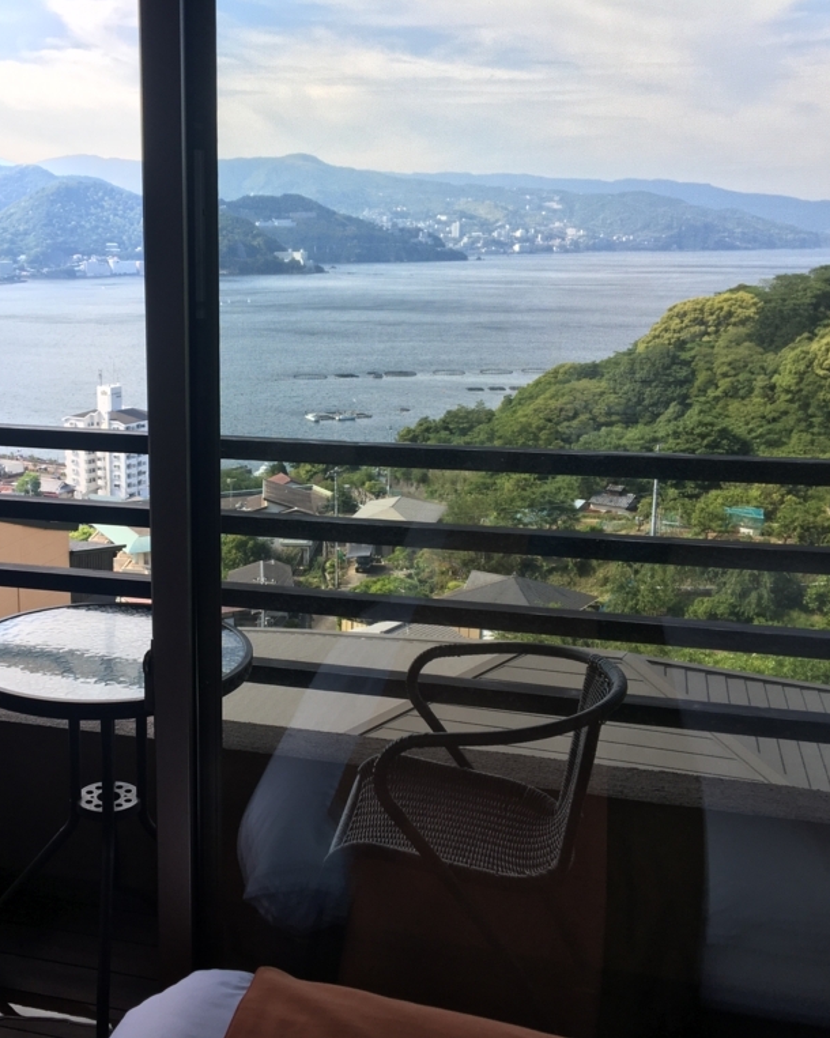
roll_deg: +0.6
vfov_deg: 47.9
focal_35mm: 38
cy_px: 517
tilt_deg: -13.5
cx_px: 241
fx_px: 1167
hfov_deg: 38.4
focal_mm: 4.15
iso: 25
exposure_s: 1/337
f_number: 2.2
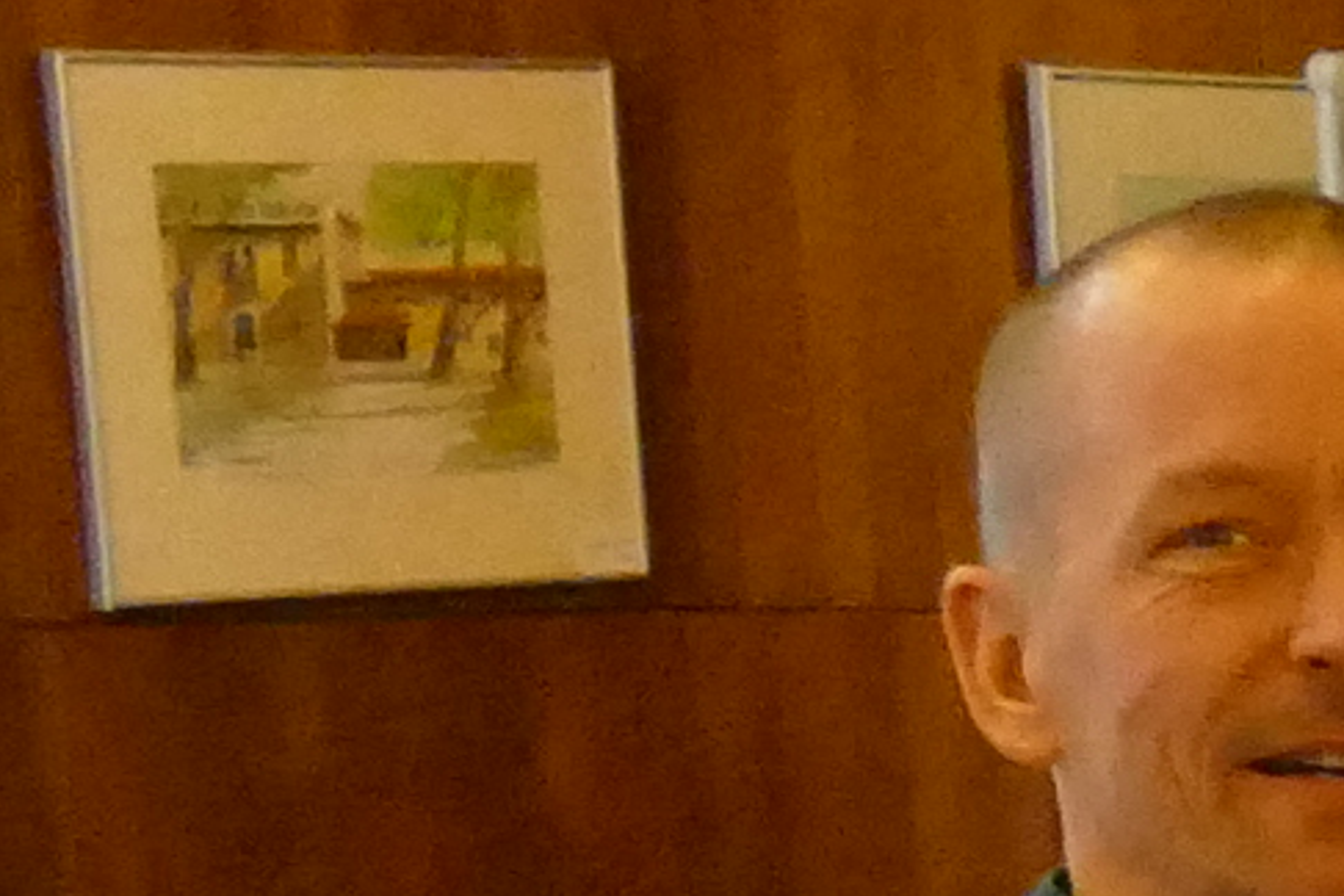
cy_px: 1925
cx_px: 3955
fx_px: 7466
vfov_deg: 6.6
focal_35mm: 200
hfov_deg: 8.6
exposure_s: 1/100
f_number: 2.8
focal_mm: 9.12
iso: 3200
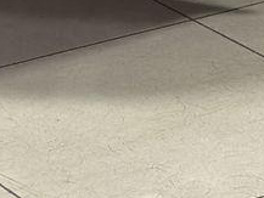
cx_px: 105
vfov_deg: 4.4
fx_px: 2434
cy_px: -436
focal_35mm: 319
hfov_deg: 6.2
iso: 100
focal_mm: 6.86
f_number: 1.78
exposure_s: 1/100
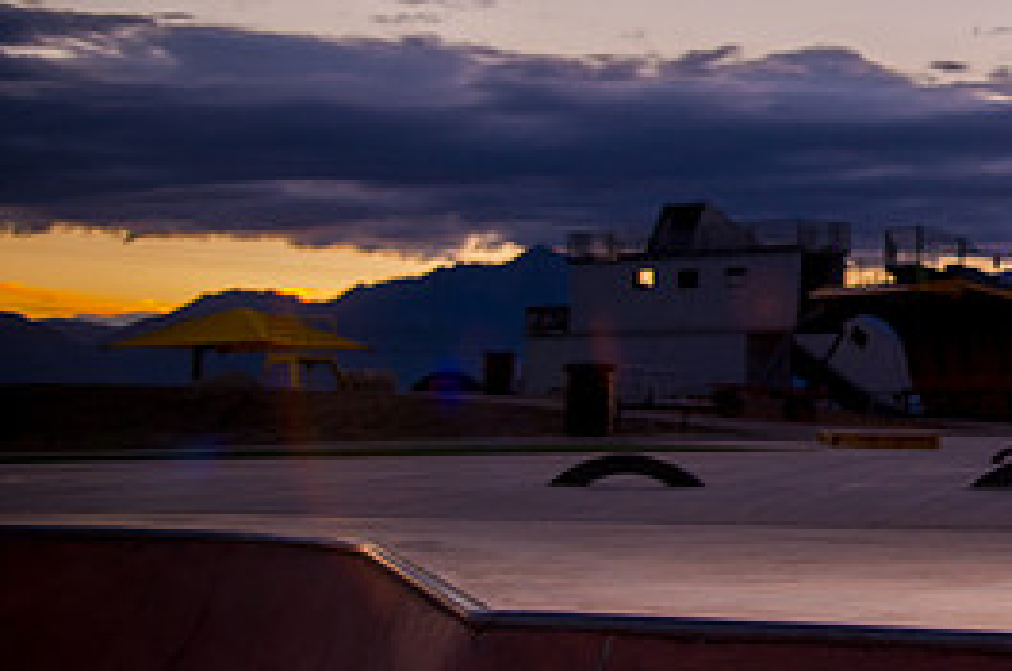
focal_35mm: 80
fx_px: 2245
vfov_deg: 16.9
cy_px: 206
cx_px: 1233
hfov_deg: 23.2
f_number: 4
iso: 1000
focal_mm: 32
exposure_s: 1/400
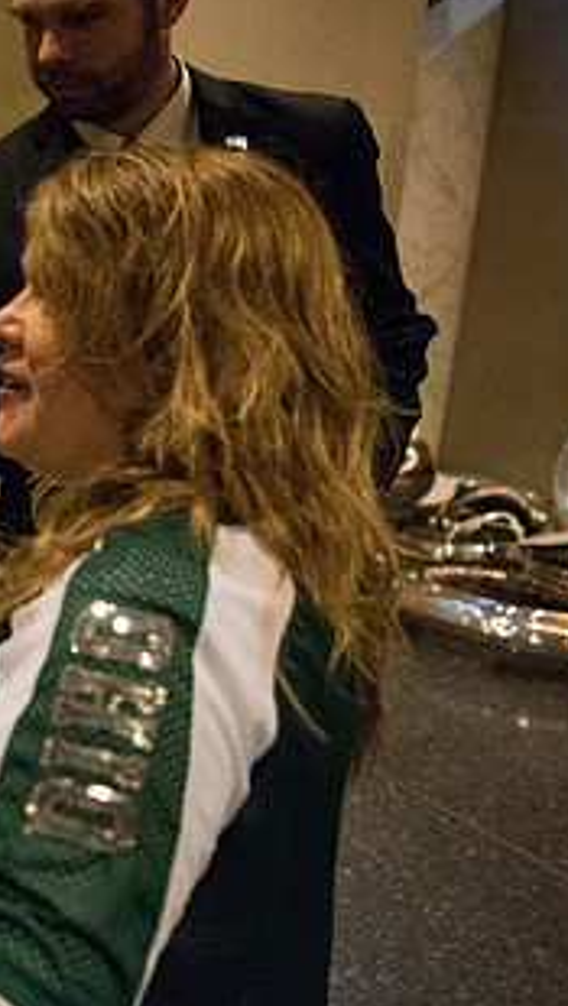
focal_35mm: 47
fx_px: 1255
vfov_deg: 43.4
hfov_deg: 21.0
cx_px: -318
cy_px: 398
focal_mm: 24
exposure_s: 1/250
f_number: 2.8
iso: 12800
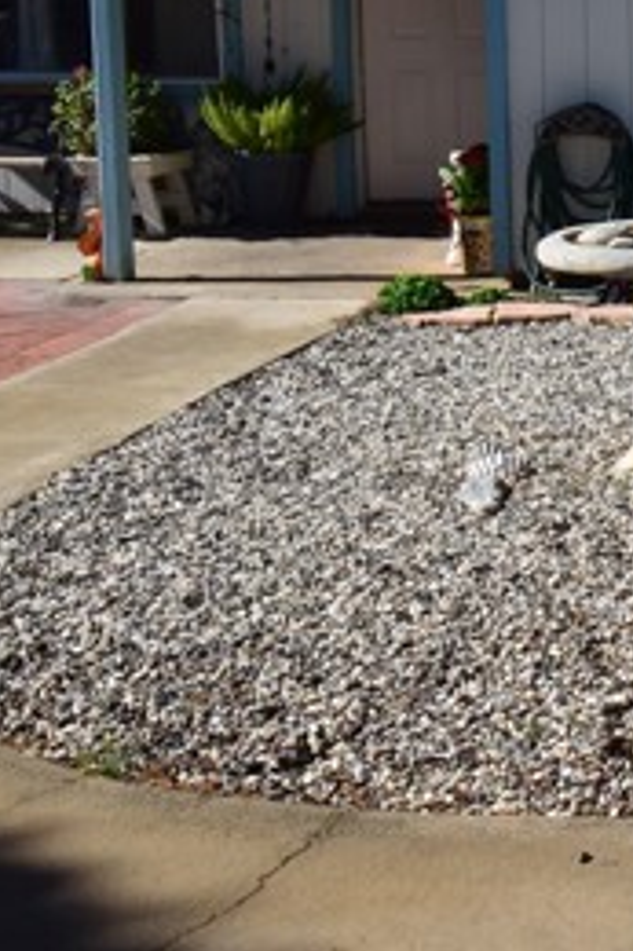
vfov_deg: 26.8
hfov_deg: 16.3
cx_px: 1039
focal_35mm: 74
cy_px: 185
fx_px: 1954
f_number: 11
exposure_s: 1/500
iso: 360
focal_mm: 20
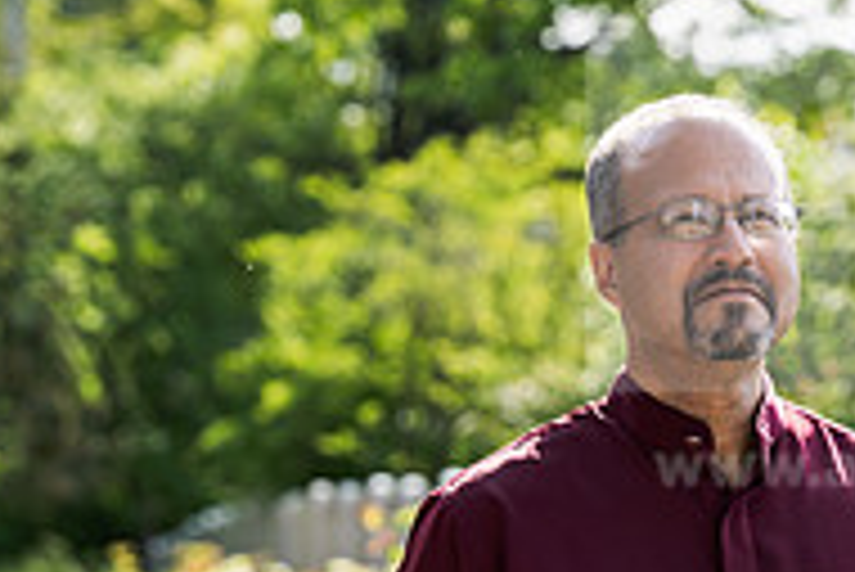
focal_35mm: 226
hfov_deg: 9.1
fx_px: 5371
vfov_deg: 6.1
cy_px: 561
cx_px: 450
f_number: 3.5
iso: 125
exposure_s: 1/400
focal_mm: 74
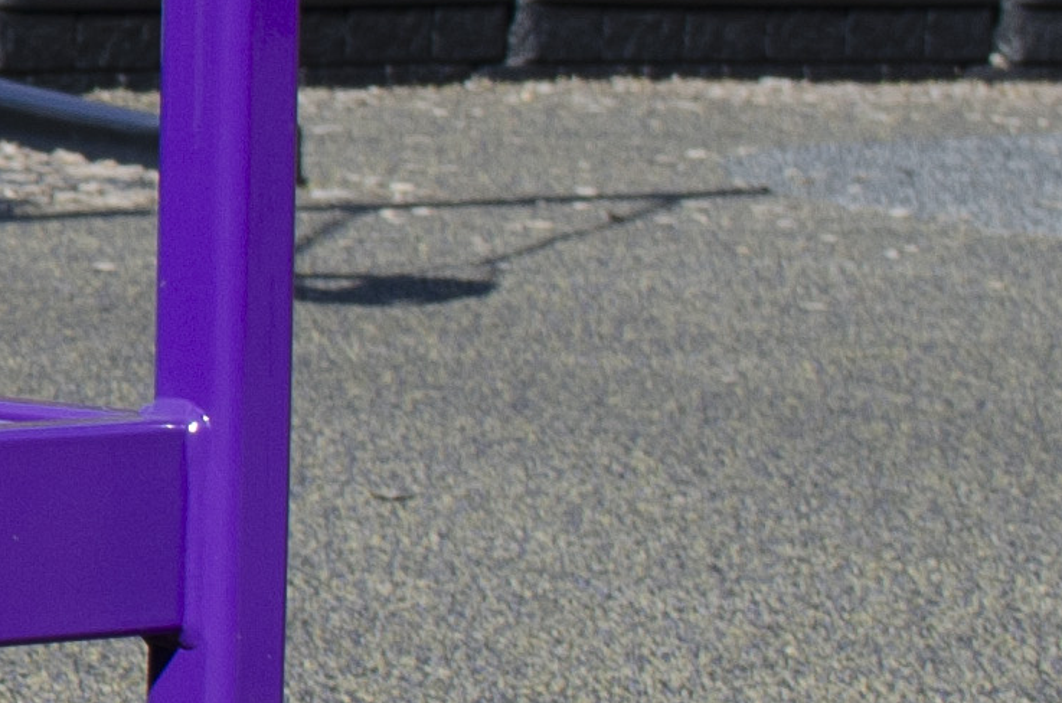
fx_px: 10038
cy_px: -400
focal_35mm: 341
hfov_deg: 5.6
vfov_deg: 4.0
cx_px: -2262
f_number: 8
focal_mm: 34
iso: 110
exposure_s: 1/250
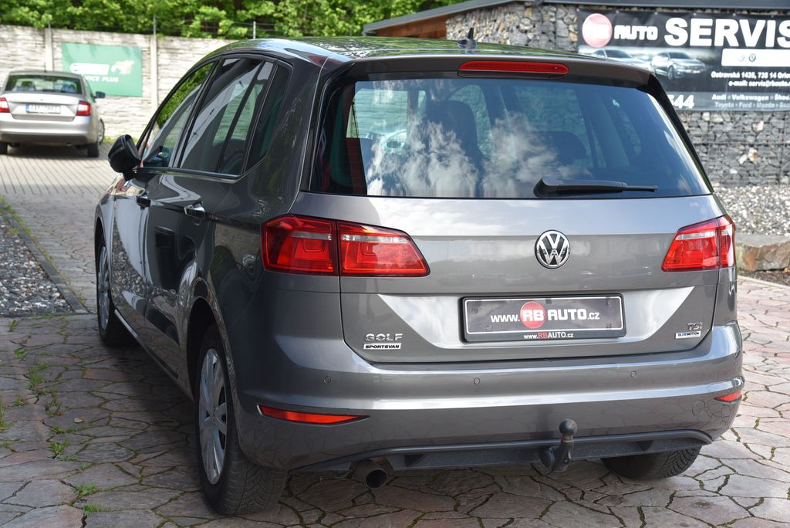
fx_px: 1208
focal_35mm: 55
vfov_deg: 24.7
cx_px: 395
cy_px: 264
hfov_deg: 36.2
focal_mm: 55
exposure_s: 1/200
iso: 500
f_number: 7.1
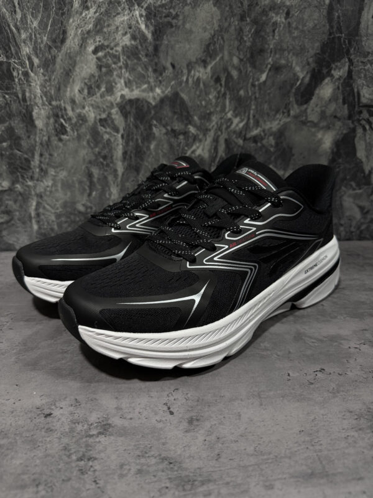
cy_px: 249
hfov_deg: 56.8
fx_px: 345
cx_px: 186
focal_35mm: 24
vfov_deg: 71.6
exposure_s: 1/60
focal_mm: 6.76
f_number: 1.78
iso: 400
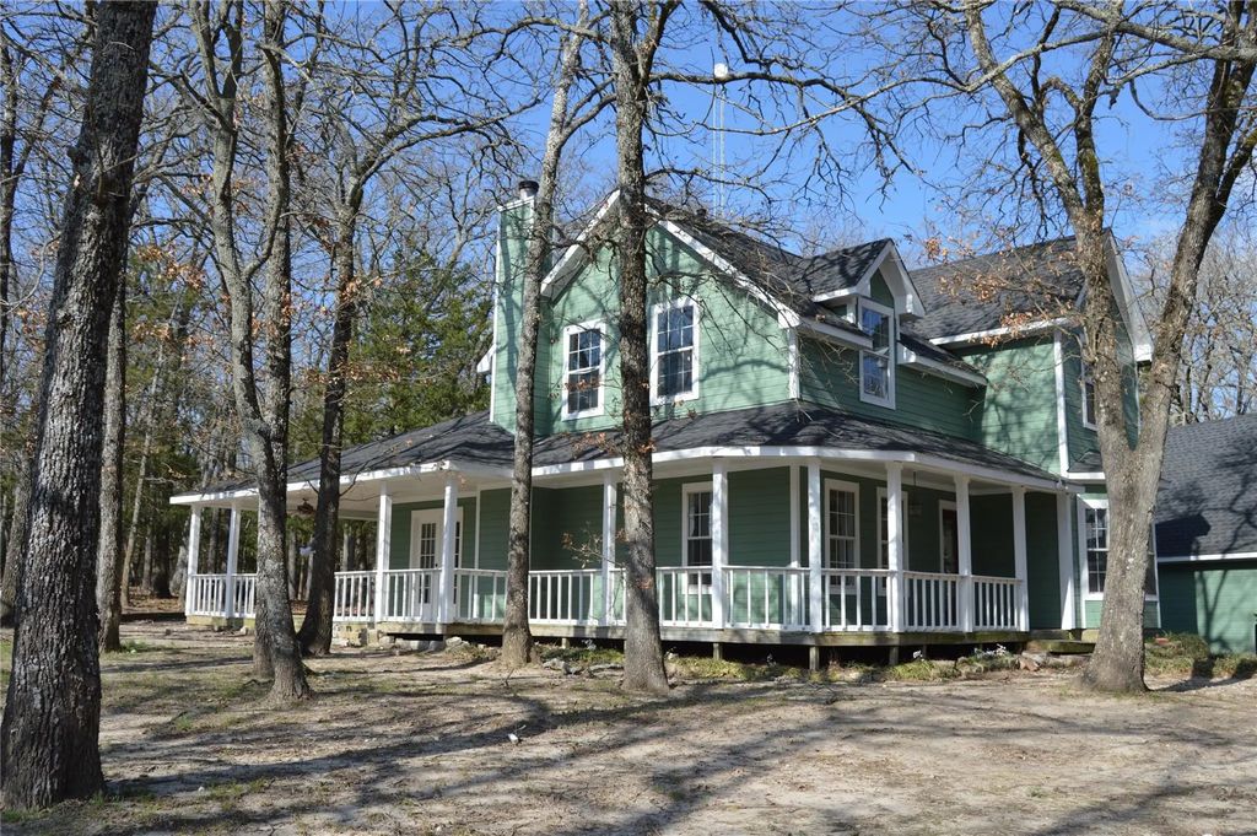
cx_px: 628
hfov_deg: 57.3
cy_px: 418
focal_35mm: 33
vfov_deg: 39.9
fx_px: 1151
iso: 100
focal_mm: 22
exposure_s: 1/200
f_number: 7.1
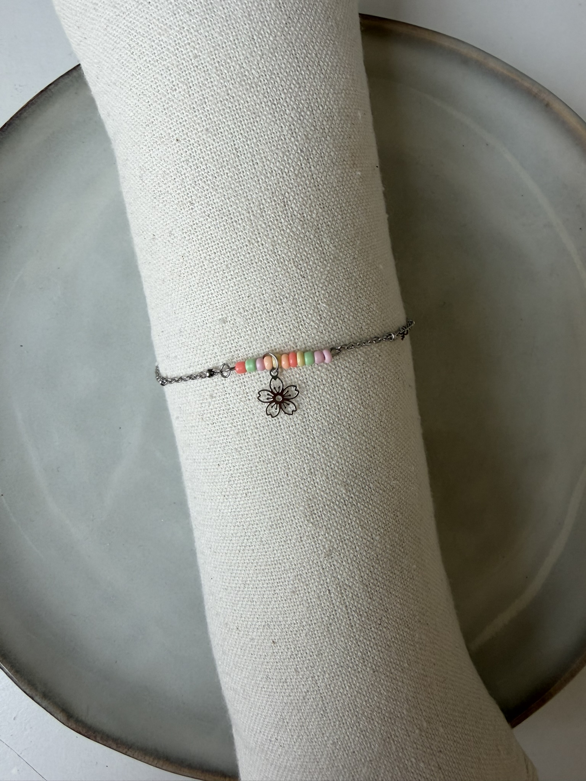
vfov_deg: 67.3
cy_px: 390
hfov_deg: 53.1
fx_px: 587
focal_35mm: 26
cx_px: 293
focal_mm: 2.22
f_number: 2.2
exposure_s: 1/121
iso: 64
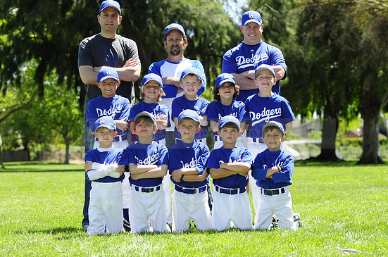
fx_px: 1275
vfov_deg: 11.5
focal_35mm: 119
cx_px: 199
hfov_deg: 17.3
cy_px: 128
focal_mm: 75
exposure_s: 1/800
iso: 200
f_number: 4
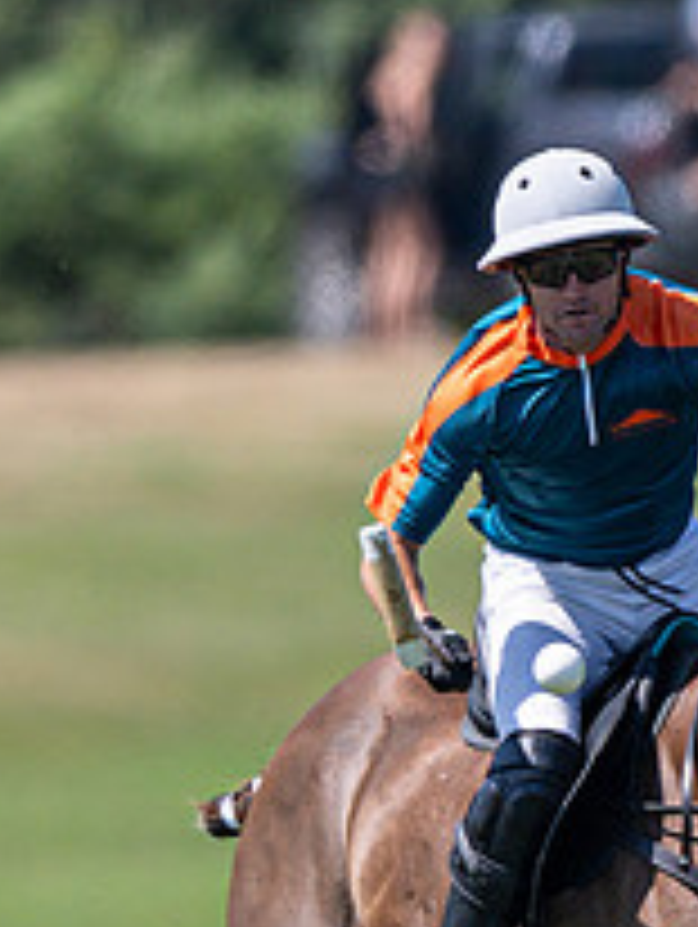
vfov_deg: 0.8
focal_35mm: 2564
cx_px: 888
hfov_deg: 0.6
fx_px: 68792
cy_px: 1445
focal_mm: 400
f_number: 2.8
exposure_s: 1/3200
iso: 200
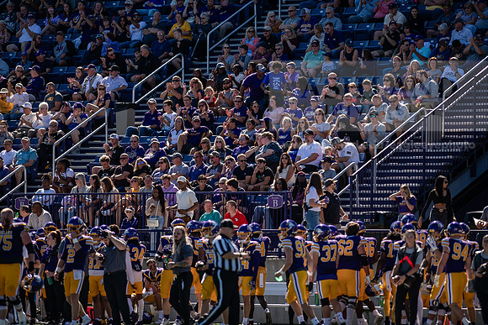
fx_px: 4067
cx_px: 244
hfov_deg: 6.9
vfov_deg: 4.6
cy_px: 162
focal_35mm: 300
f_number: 3.2
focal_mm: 300
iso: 160
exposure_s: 1/1250
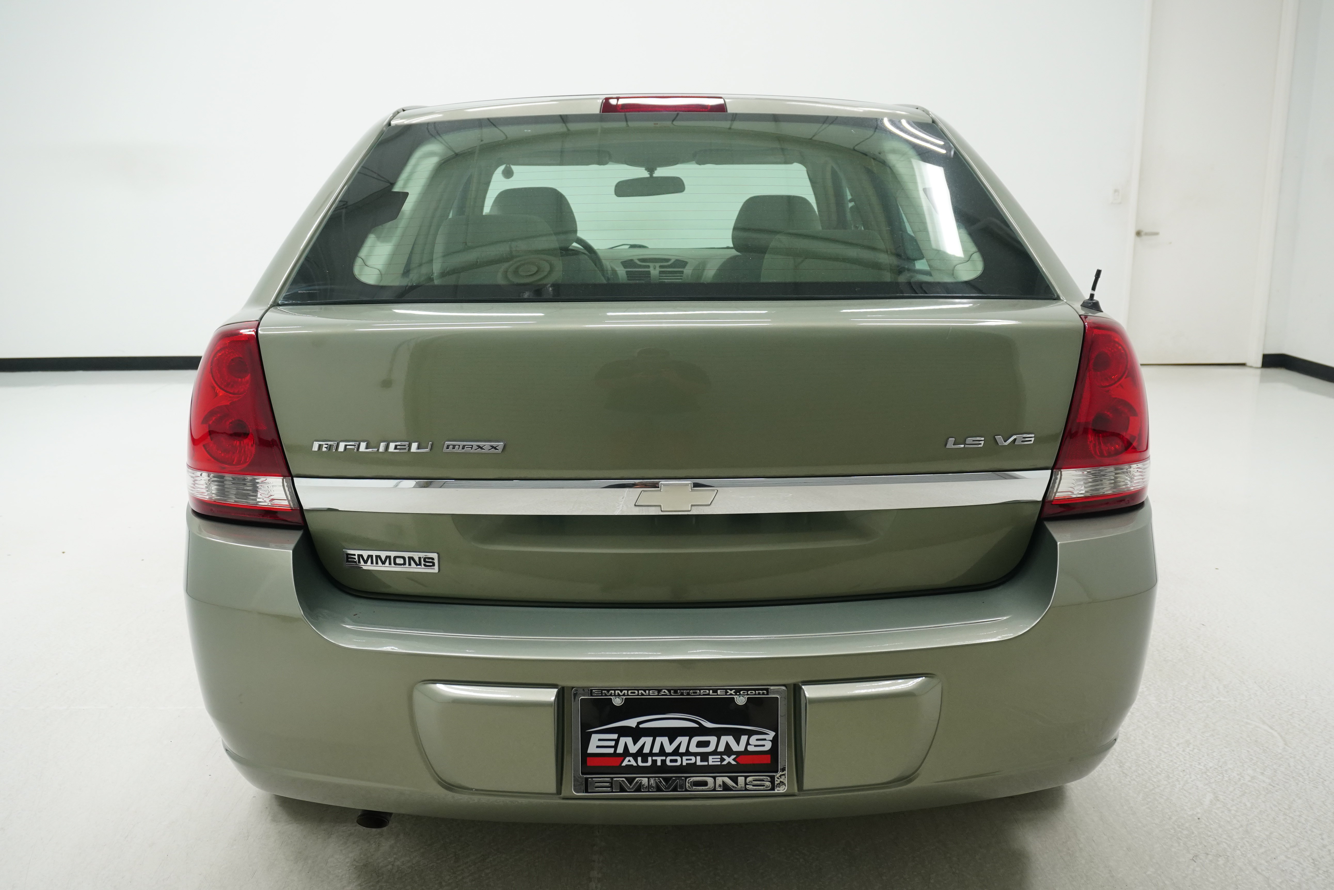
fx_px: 1149
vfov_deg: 42.3
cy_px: 445
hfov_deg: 60.3
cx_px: 667
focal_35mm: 31
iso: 800
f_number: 5.6
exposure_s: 1/200
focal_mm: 21
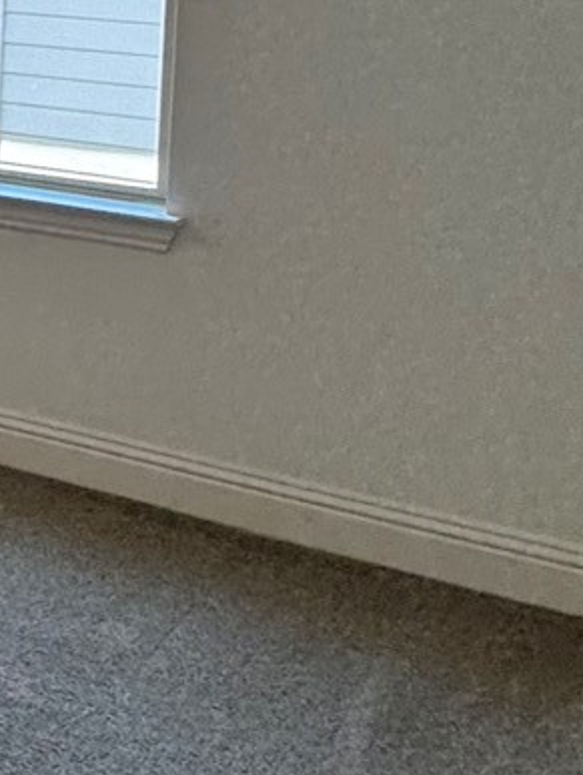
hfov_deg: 15.4
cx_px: -625
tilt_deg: -4.5
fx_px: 1659
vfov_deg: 24.9
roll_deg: -1.6
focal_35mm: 74
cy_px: -16
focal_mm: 2.22
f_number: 2.2
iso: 160
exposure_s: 1/120
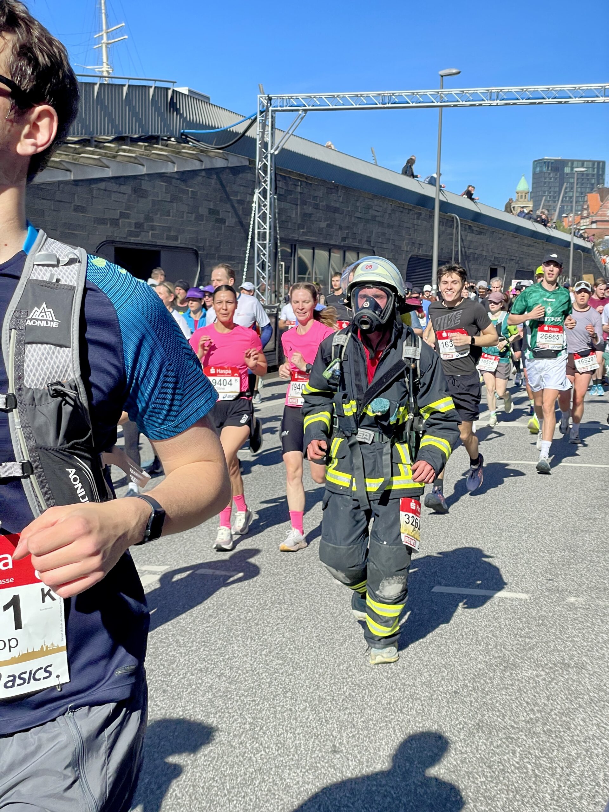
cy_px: 406
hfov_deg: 28.0
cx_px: 304
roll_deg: +0.6
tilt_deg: -3.6
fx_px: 1220
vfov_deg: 36.8
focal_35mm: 52
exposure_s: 1/1546
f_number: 2
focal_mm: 6
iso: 25
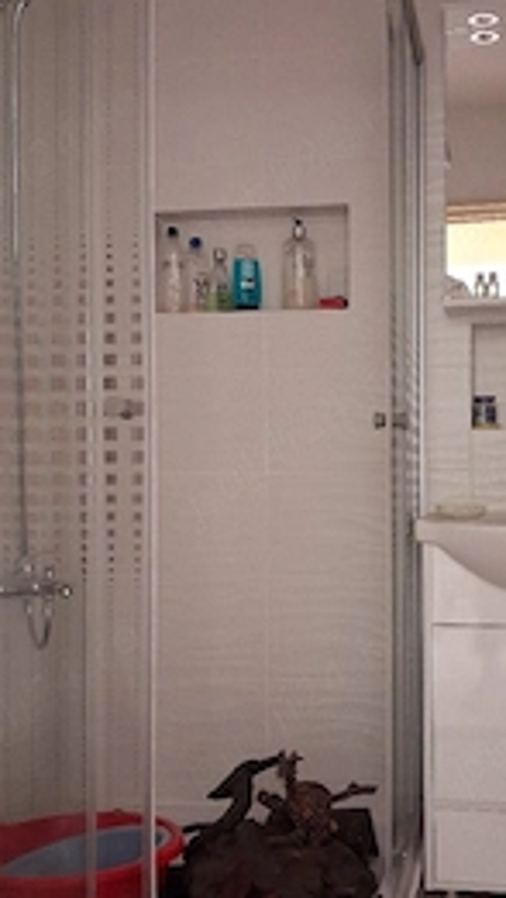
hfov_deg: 26.3
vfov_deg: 45.4
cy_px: 478
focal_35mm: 45
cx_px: 365
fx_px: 1072
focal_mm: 4
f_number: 1.8
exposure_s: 1/24
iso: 800
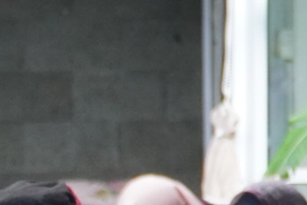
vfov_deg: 4.1
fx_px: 2833
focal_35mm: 332
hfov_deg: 6.1
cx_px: -144
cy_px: 322
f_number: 4
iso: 1250
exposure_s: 1/160
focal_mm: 38
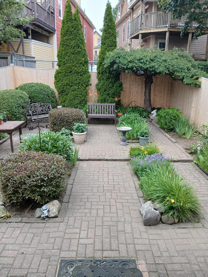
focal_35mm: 26
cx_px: 104
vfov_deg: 67.3
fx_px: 208
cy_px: 138
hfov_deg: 53.1
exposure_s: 1/60
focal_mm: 3.98
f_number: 1.8
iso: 125
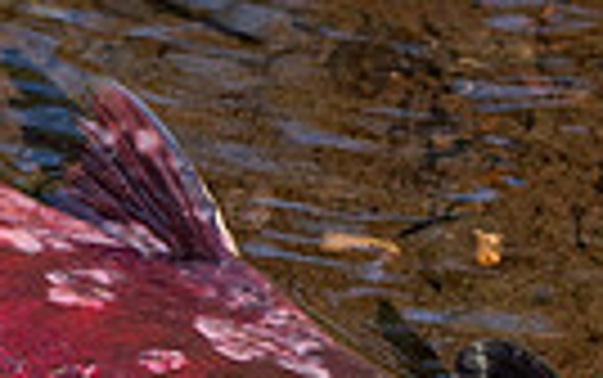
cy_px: 644
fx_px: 14227
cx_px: -75
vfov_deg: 1.5
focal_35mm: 865
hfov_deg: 2.4
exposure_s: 1/640
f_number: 4
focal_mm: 76
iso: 400
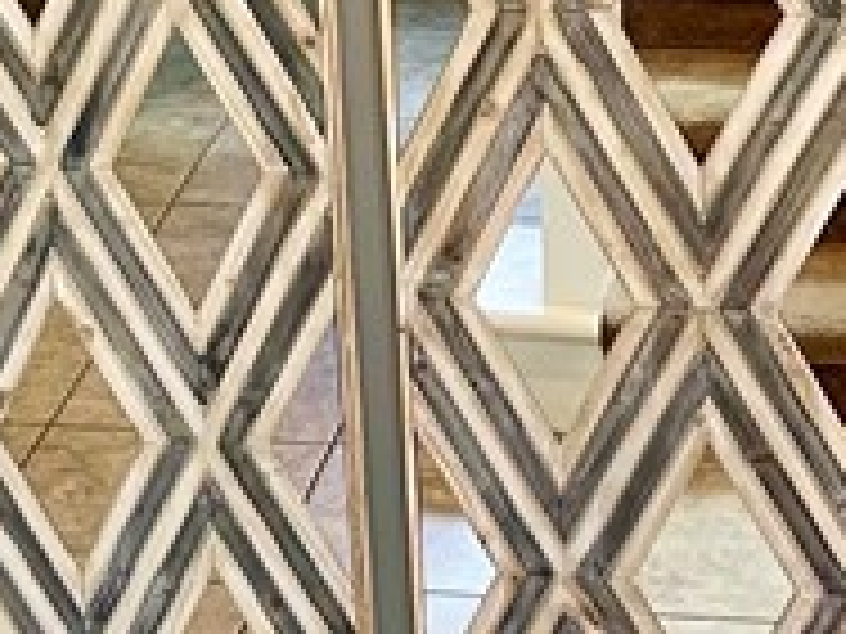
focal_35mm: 136
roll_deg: +4.5
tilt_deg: -18.4
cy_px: -9
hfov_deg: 14.4
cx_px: 81
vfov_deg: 10.8
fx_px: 3324
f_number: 1.6
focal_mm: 5.1
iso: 160
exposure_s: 1/60
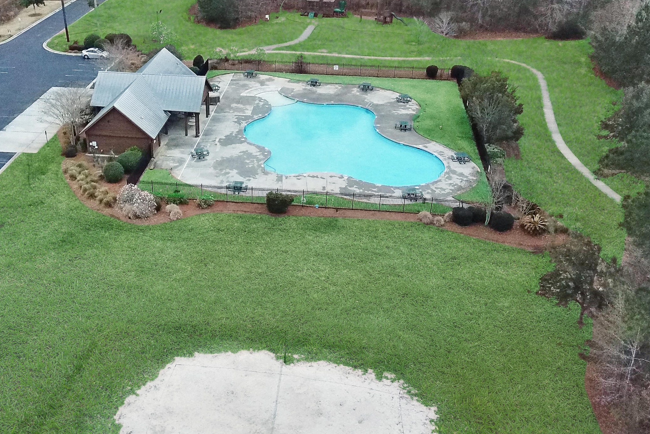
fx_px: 704
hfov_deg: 49.0
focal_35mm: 39
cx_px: 234
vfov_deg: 34.1
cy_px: 253
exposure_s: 1/5000
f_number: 2.2
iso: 1600
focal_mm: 4.73
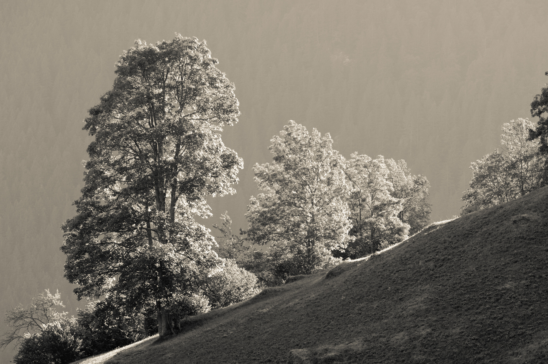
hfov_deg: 10.6
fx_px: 2965
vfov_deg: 7.0
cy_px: 182
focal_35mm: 195
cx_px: 274
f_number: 4
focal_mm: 130
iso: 200
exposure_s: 1/200
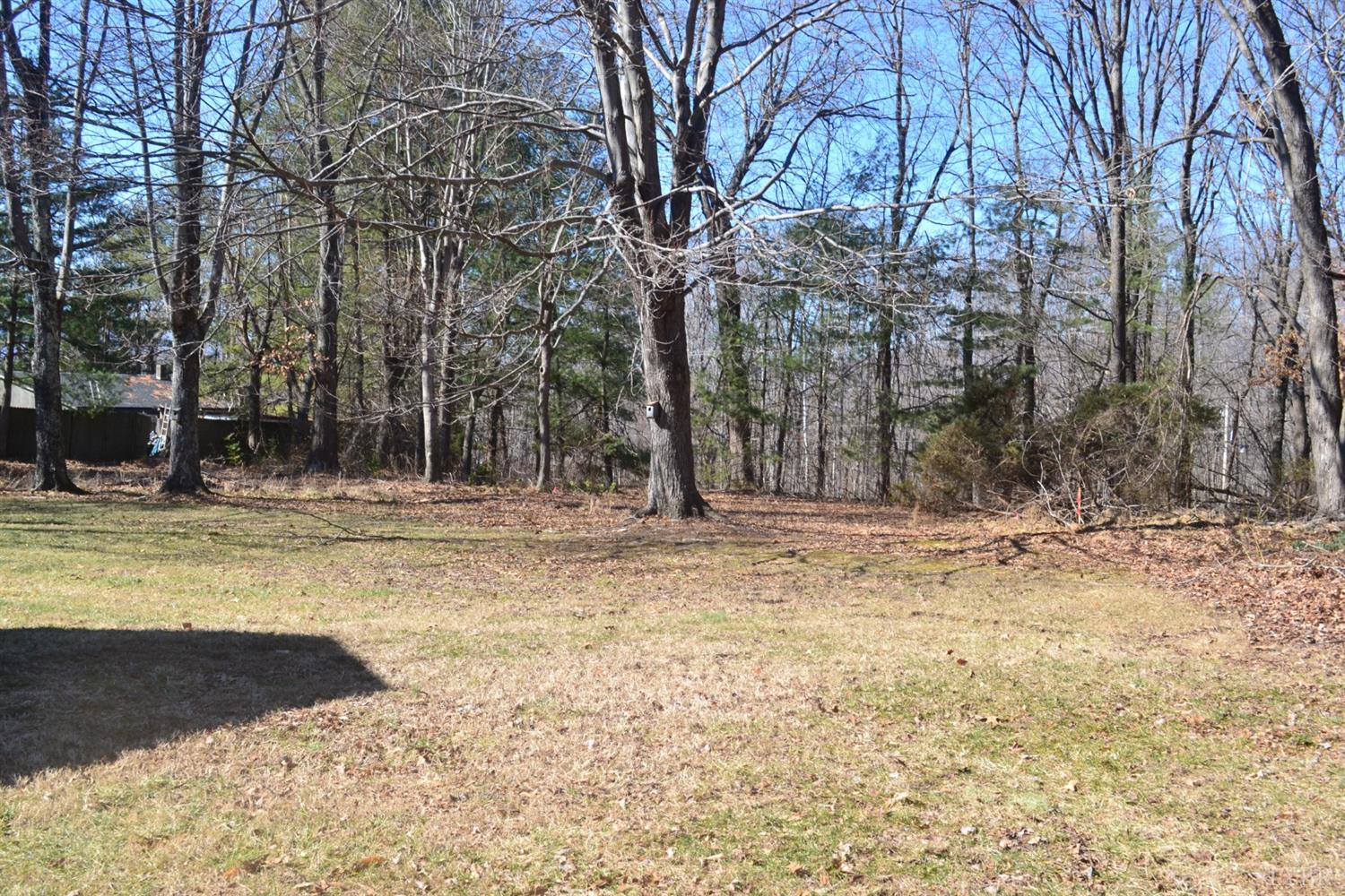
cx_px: 672
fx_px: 1457
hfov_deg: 49.6
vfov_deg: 34.2
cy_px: 448
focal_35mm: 39
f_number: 10
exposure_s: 1/200
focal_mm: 26
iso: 400
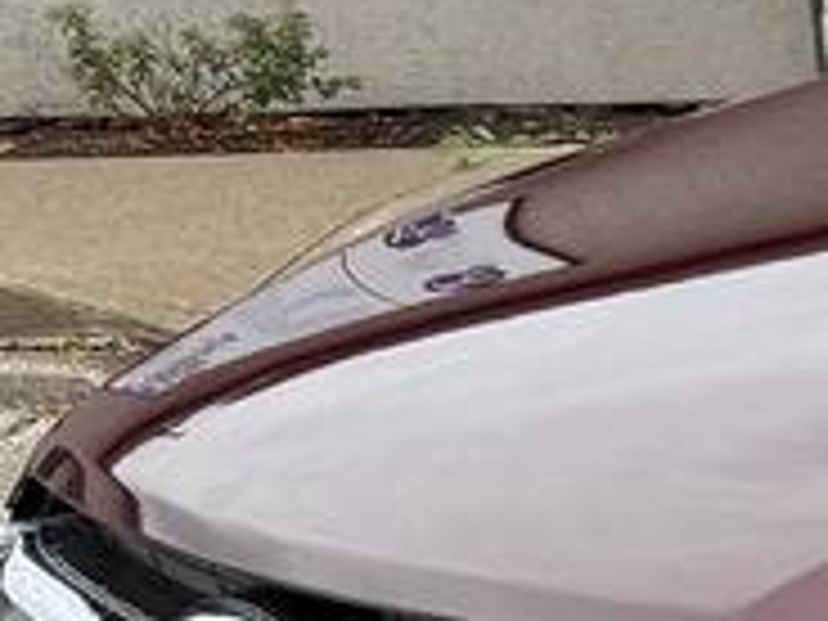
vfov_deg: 8.8
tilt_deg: -14.0
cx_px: 2772
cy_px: 693
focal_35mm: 167
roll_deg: +0.6
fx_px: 3995
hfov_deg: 8.8
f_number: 1.78
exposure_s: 1/323
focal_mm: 6.76
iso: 80
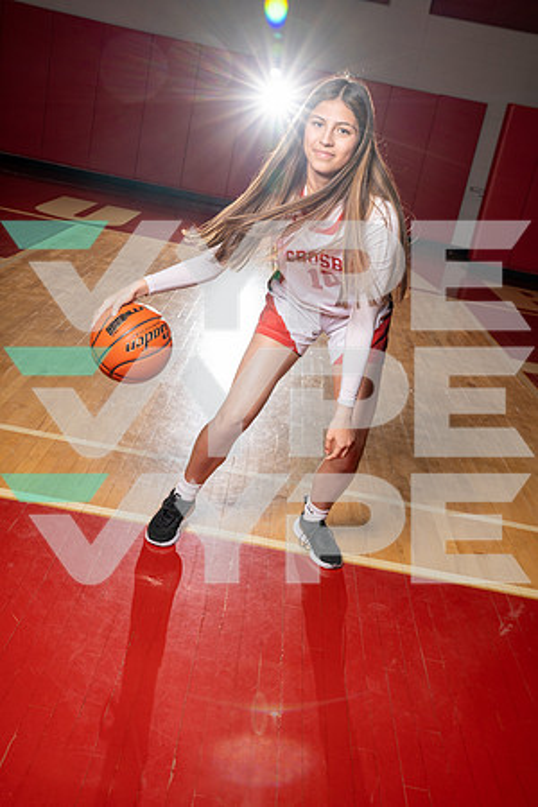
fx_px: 897
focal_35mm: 40
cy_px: 404
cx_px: 269
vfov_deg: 48.5
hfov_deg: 33.4
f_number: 9
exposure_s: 1/250
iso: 400
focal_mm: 40
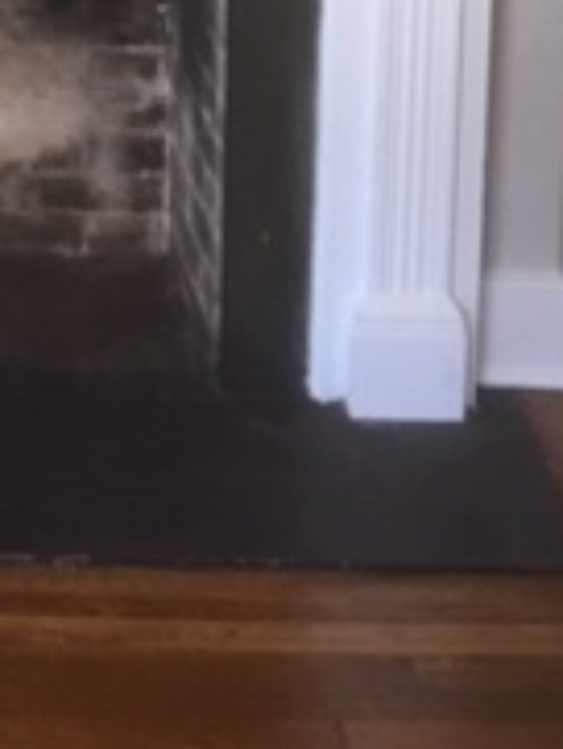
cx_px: -41
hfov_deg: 13.6
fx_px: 2318
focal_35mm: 107
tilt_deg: -11.4
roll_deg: +2.3
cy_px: -350
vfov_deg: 16.8
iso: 32
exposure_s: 1/30
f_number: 2.2
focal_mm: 4.15
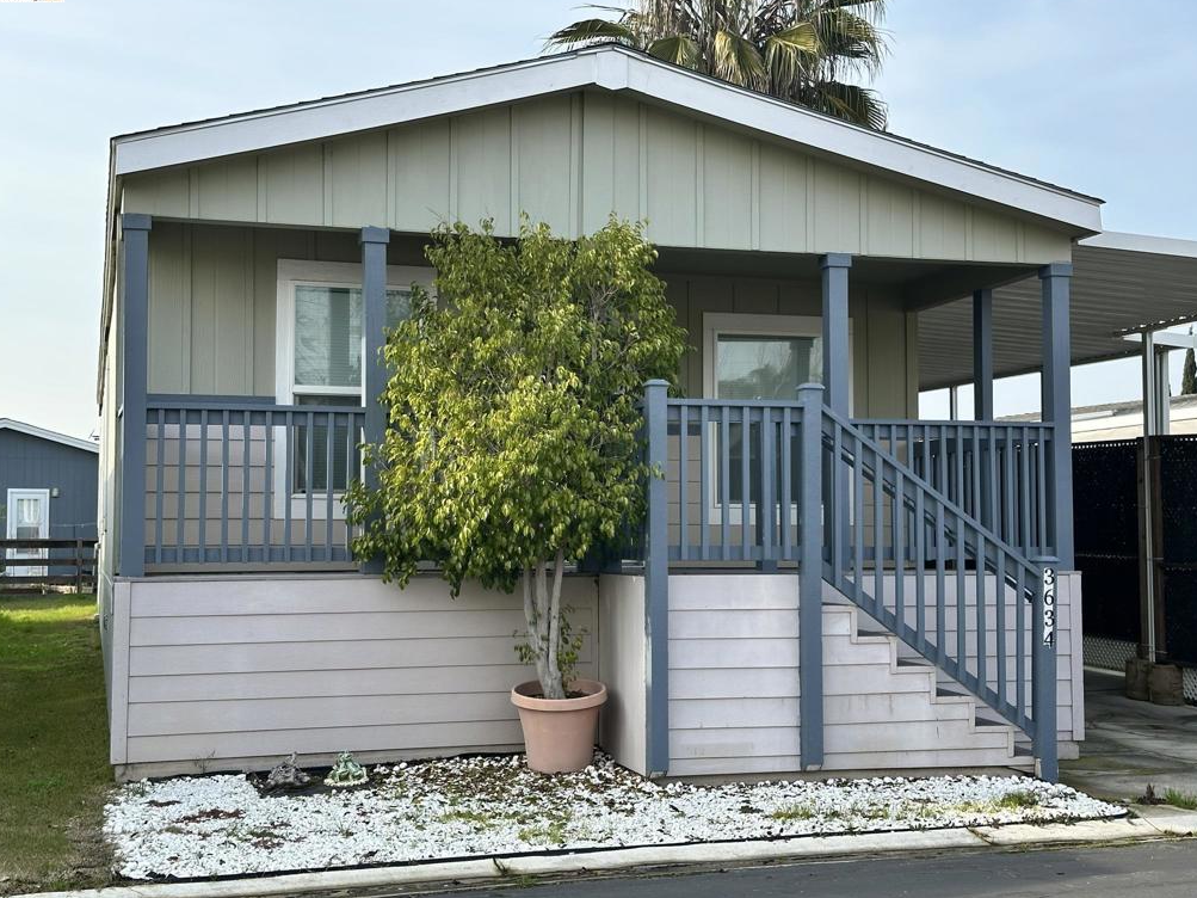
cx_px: 600
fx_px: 1694
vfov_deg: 29.7
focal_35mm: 49
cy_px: 442
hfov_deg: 38.9
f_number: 1.78
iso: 64
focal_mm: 6.86
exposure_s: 1/1107
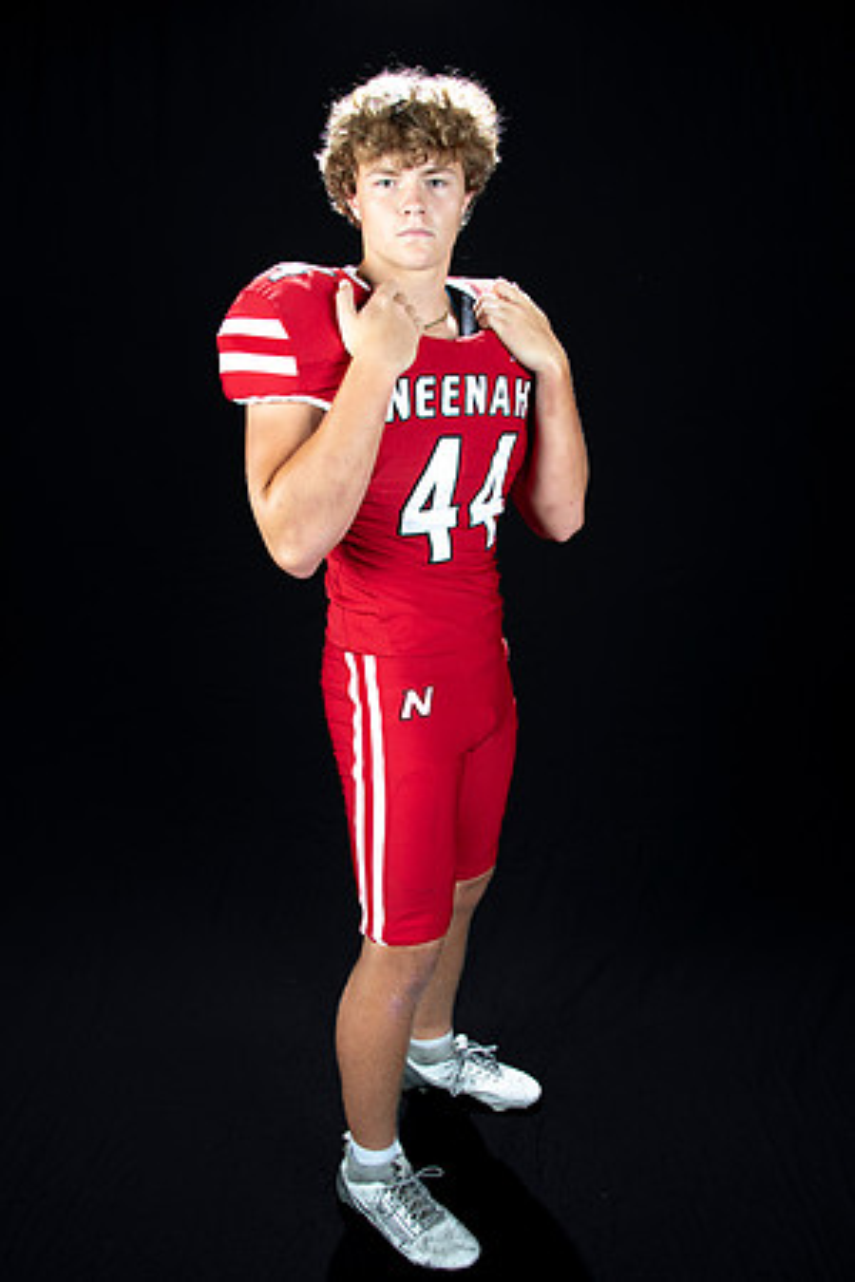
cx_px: 428
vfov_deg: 65.5
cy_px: 641
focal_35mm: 28
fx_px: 997
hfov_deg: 46.4
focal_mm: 28
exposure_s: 1/160
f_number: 9
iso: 320
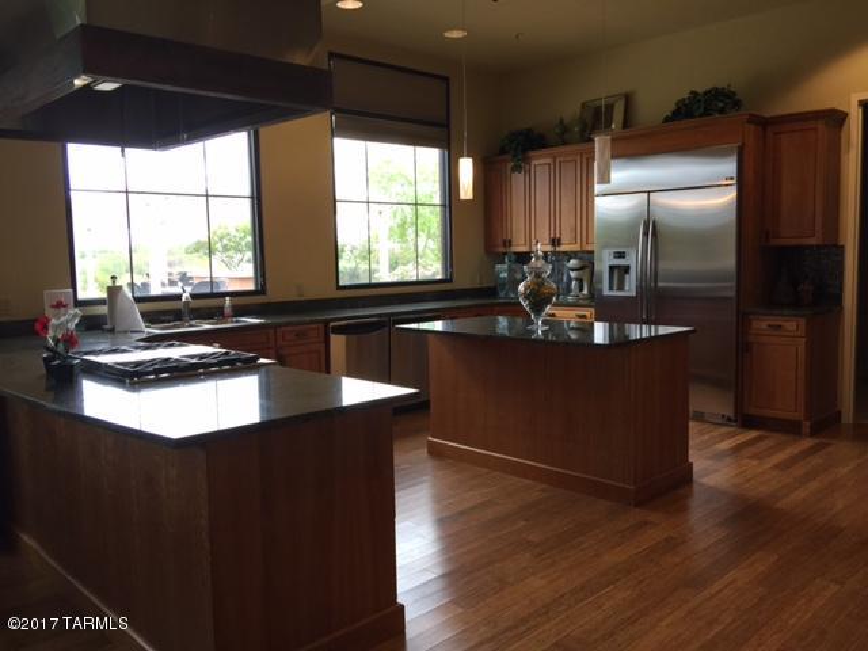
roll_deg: -0.1
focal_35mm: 29
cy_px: 326
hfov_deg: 61.7
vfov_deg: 48.2
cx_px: 434
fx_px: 727
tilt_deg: -5.7
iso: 32
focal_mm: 4.15
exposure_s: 1/30
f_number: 2.2
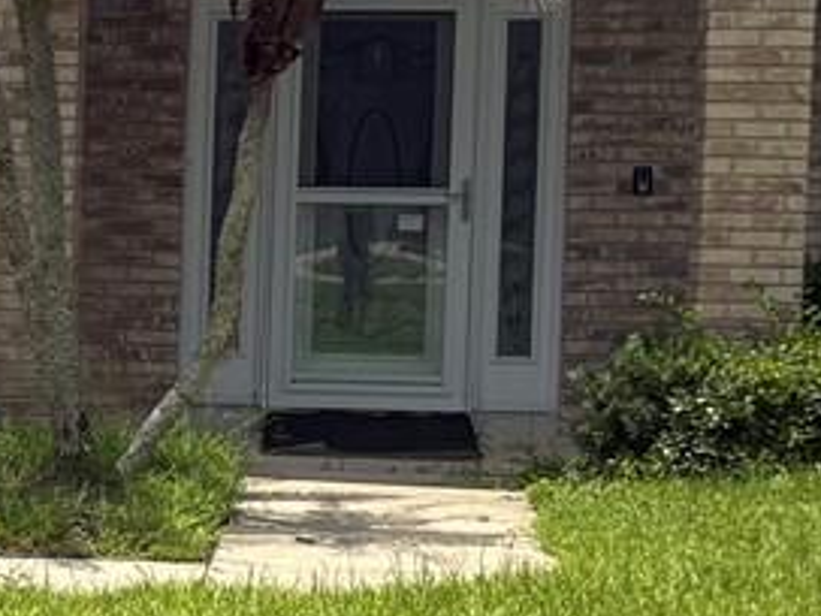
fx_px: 3629
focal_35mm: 153
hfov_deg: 12.1
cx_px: -525
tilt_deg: -4.7
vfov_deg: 9.7
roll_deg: -1.1
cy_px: 432
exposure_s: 1/4329
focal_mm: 5.96
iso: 50
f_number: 1.6
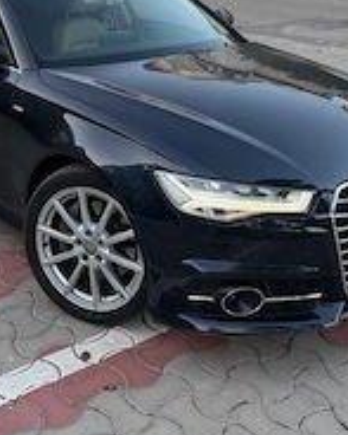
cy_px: 76
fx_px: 657
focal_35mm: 51
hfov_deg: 29.6
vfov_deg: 35.3
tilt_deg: -12.6
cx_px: 140
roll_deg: +1.3
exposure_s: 1/225
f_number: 1.78
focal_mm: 6.76
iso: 200
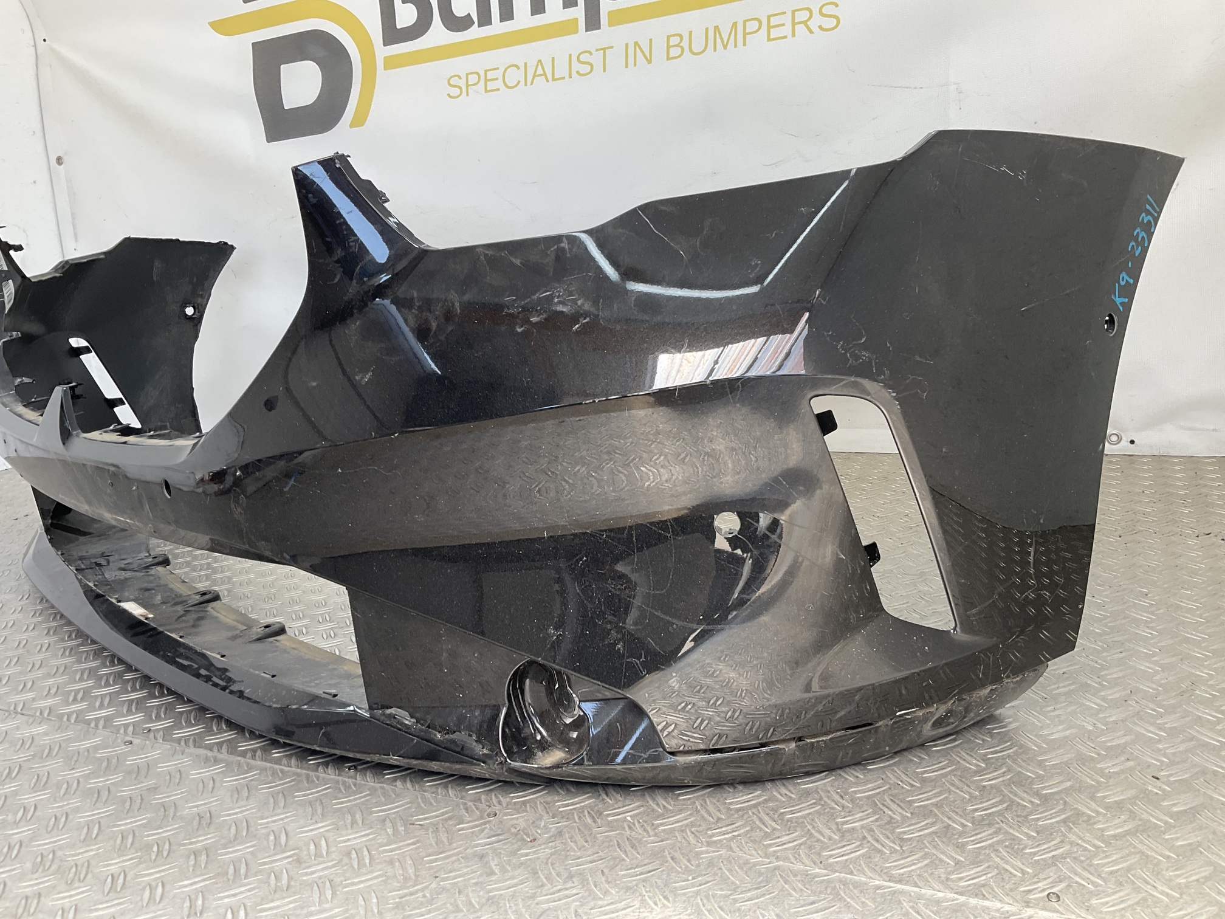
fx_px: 1026
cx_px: 612
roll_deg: +5.8
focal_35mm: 29
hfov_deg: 61.7
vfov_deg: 48.2
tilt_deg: -14.2
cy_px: 460
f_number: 1.8
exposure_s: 1/106
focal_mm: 3
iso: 16
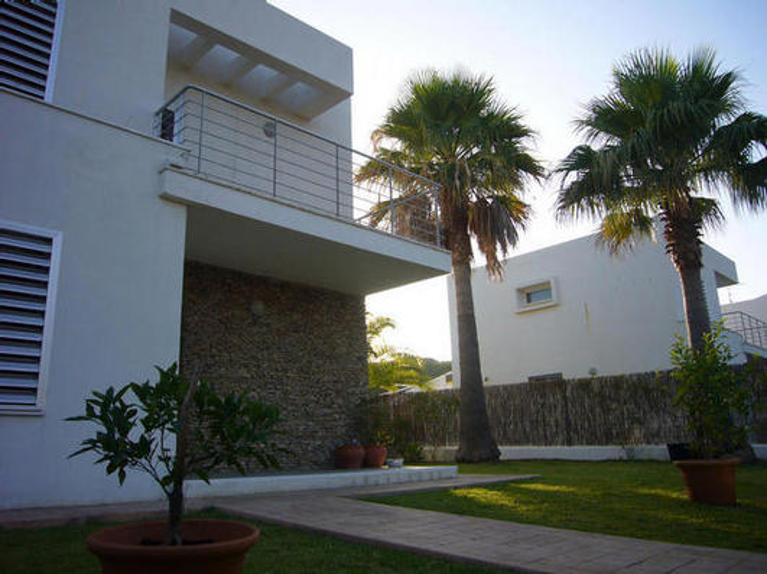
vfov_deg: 49.7
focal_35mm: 28
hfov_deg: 63.5
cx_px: 384
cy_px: 287
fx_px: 620
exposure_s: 1/400
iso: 80
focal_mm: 4.6
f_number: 2.8
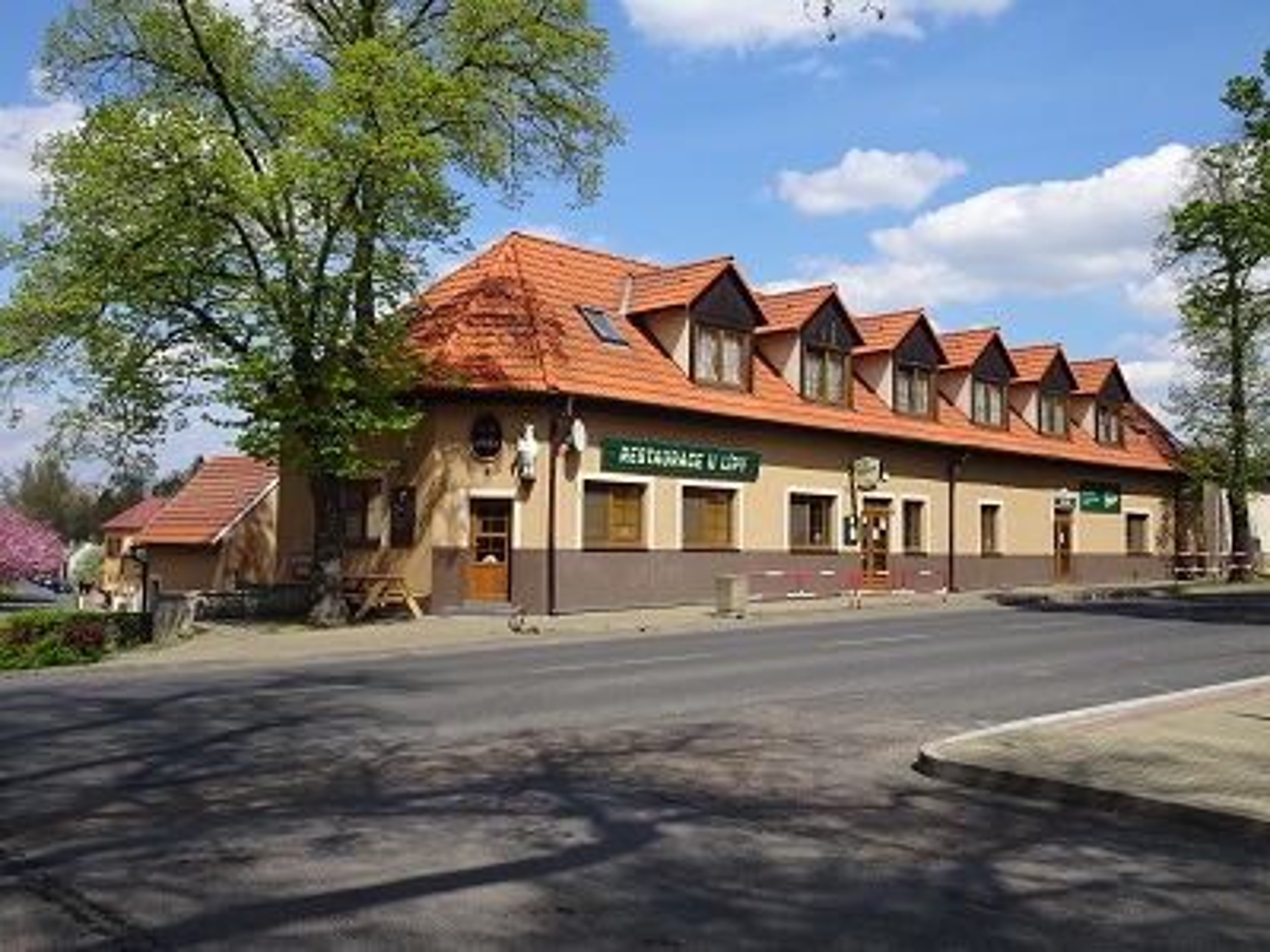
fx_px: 1174
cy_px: 476
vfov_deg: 44.2
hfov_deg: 56.8
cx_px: 635
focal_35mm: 32
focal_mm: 5.43
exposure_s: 1/800
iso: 80
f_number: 4
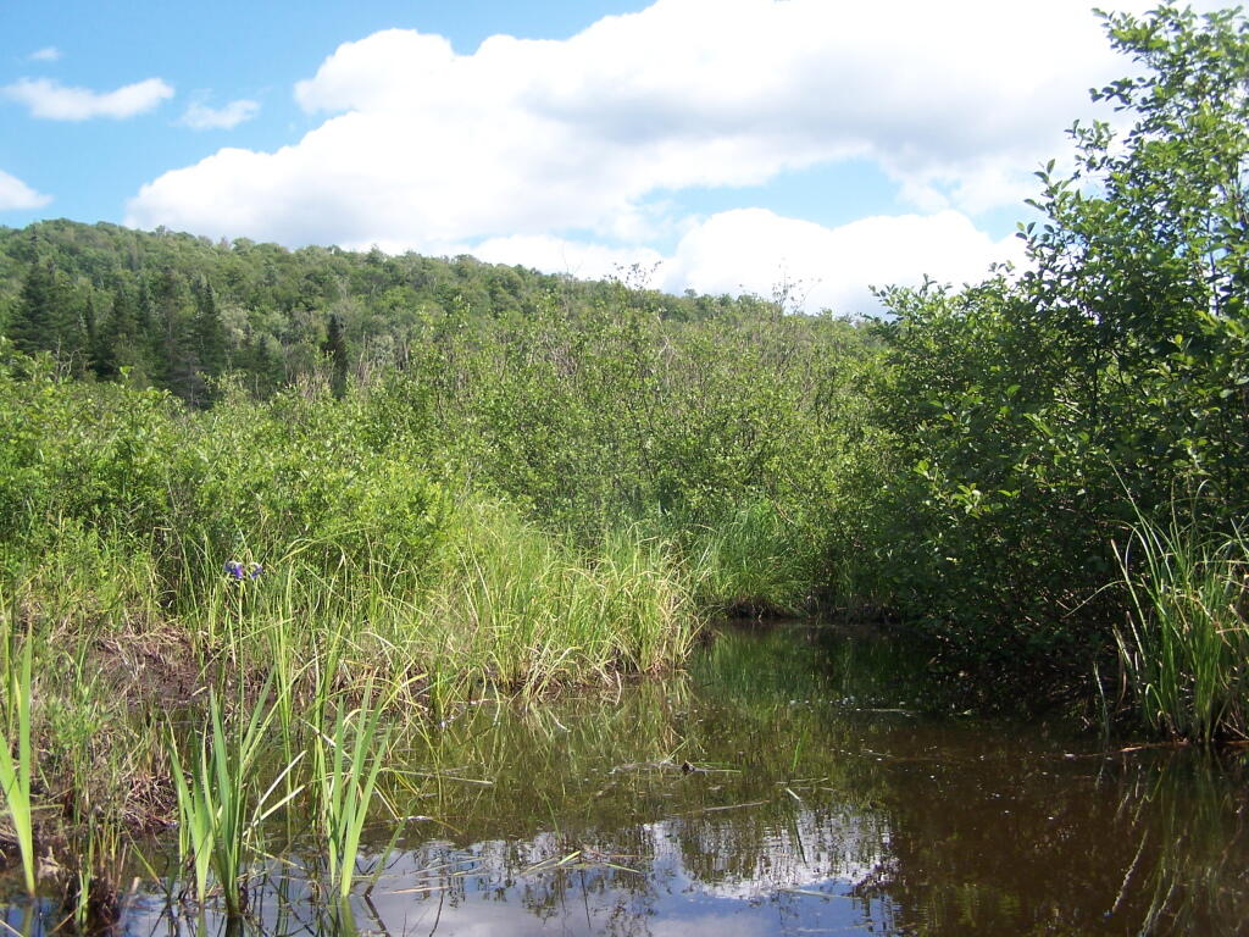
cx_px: 624
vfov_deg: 37.7
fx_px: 1371
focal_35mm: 38
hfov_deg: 49.0
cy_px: 468
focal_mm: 6.3
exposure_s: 1/640
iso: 80
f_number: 2.8
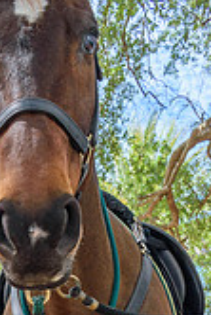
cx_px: -29
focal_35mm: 73
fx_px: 640
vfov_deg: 24.3
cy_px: 408
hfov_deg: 18.0
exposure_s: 1/250
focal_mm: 18
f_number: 8
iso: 200
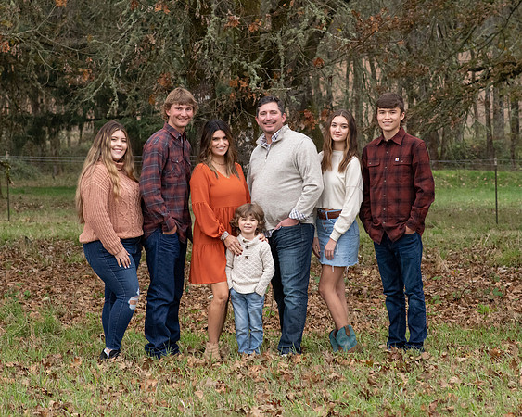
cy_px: 154
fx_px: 2200
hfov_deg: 13.5
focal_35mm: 142
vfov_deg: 10.8
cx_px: 267
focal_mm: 85
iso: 1000
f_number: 7.1
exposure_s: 1/320
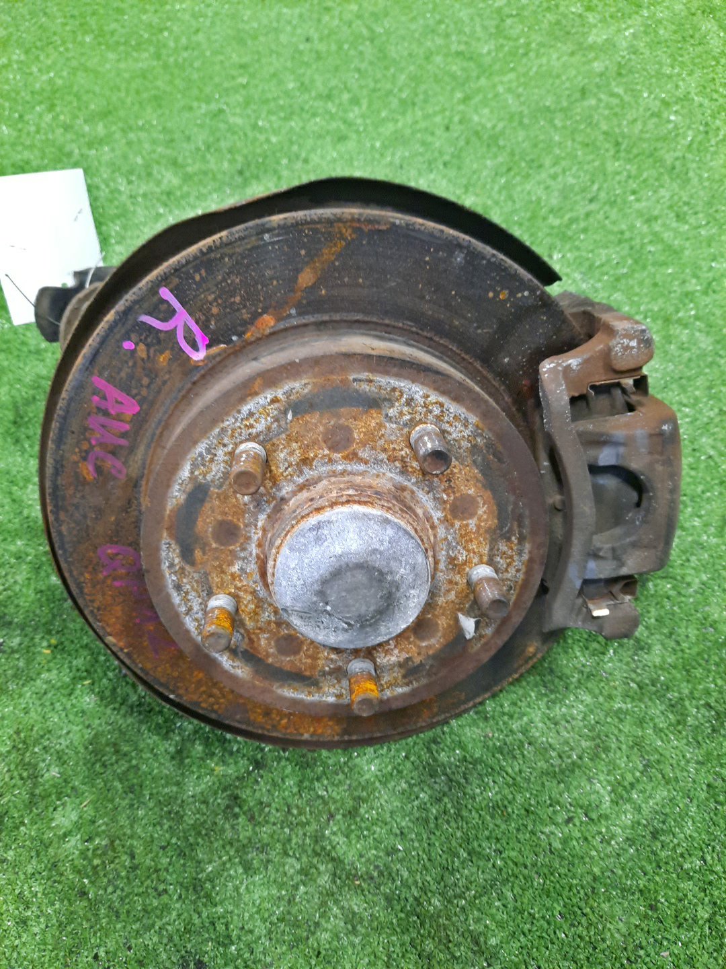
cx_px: 363
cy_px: 484
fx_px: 699
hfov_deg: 54.9
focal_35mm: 25
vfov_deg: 69.4
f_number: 2
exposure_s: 1/25
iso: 311
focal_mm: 4.6
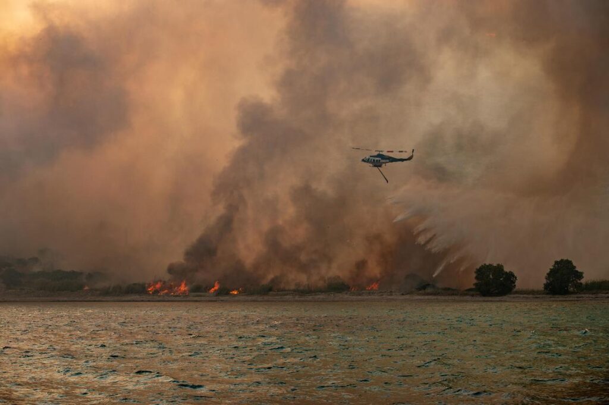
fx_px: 1183
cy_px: 202
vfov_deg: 19.4
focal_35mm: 70
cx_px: 304
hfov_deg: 28.9
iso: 100
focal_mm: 70
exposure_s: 1/800
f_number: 5.6
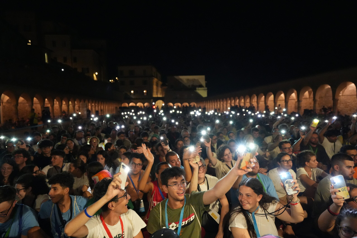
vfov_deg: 53.1
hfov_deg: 73.7
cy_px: 119
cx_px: 178
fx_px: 238
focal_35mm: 24
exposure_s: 1/200
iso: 12800
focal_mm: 24
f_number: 2.8
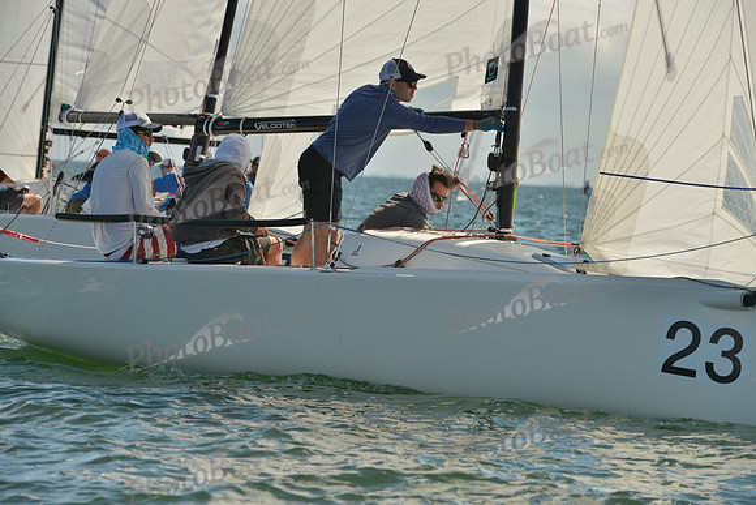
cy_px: 252
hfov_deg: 8.6
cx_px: 378
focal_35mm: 240
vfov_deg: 5.7
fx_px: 5041
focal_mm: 240
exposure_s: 1/800
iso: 280
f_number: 10
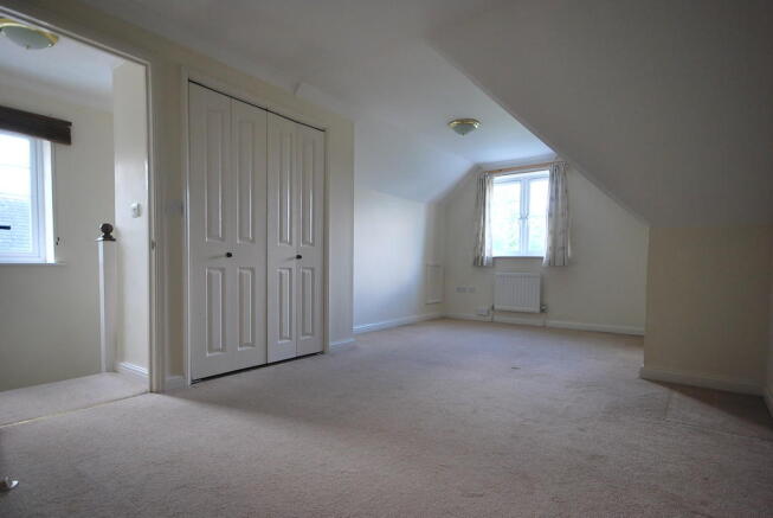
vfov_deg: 59.6
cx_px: 386
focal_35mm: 21
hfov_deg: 81.1
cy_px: 259
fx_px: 451
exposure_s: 1/30
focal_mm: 14
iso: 250
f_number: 4.8
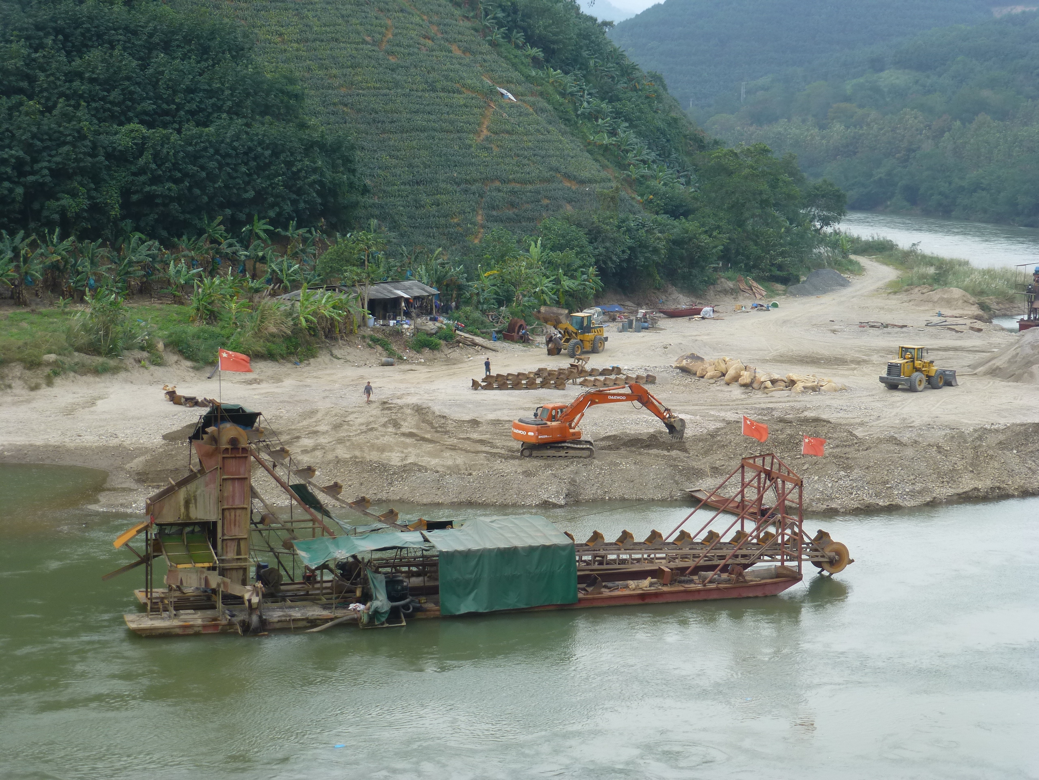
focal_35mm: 66
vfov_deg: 22.3
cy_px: 390
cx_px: 520
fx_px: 1981
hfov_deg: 29.4
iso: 100
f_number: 4.9
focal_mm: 11.7
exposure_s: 1/160
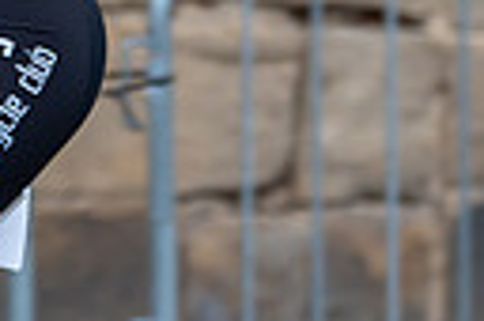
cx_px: -314
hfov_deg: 5.1
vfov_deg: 3.4
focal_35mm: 403
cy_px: -251
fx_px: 5411
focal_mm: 89
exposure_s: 1/1000
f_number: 3.2
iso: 640
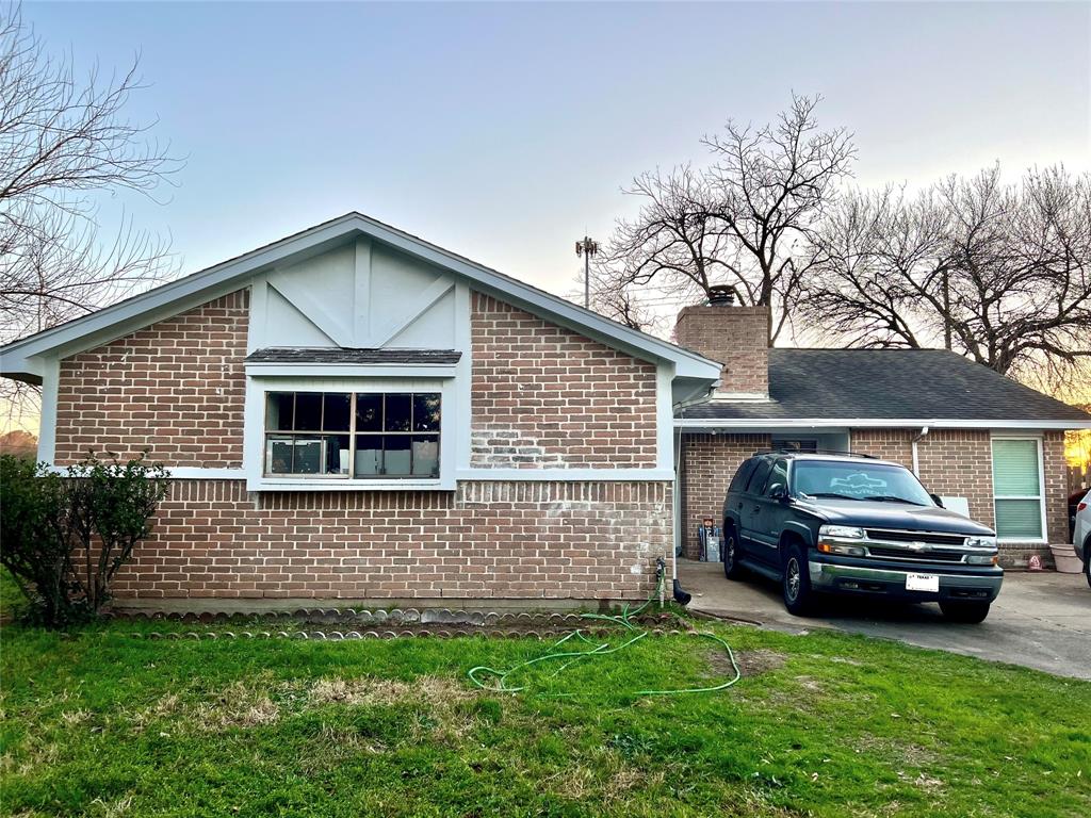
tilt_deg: +6.7
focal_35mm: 26
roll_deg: +0.7
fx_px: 819
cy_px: 409
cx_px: 546
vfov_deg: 53.1
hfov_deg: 67.3
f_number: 1.5
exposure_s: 1/362
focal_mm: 5.7
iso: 50
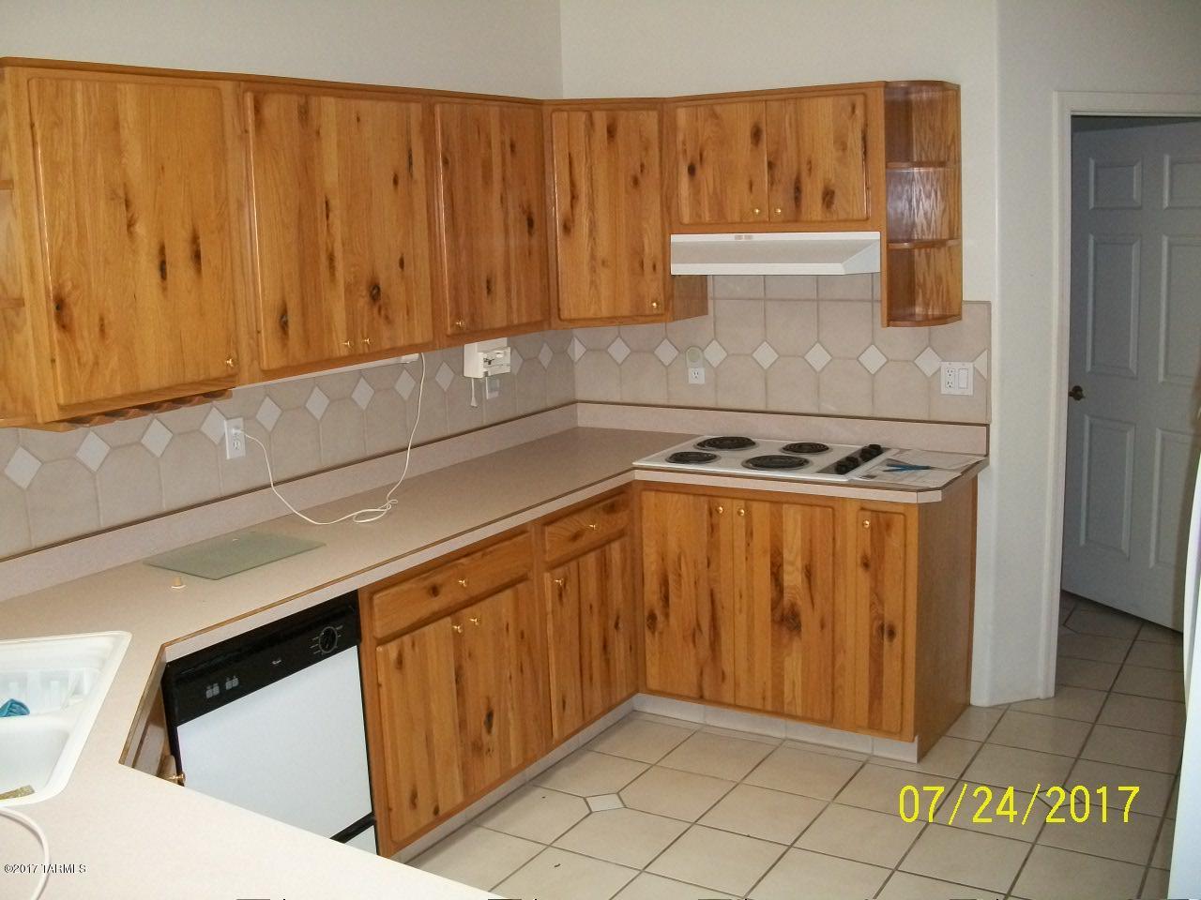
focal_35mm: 35
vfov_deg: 40.7
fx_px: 1214
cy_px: 450
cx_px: 600
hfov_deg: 52.6
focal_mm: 6.3
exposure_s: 1/80
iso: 320
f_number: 3.1
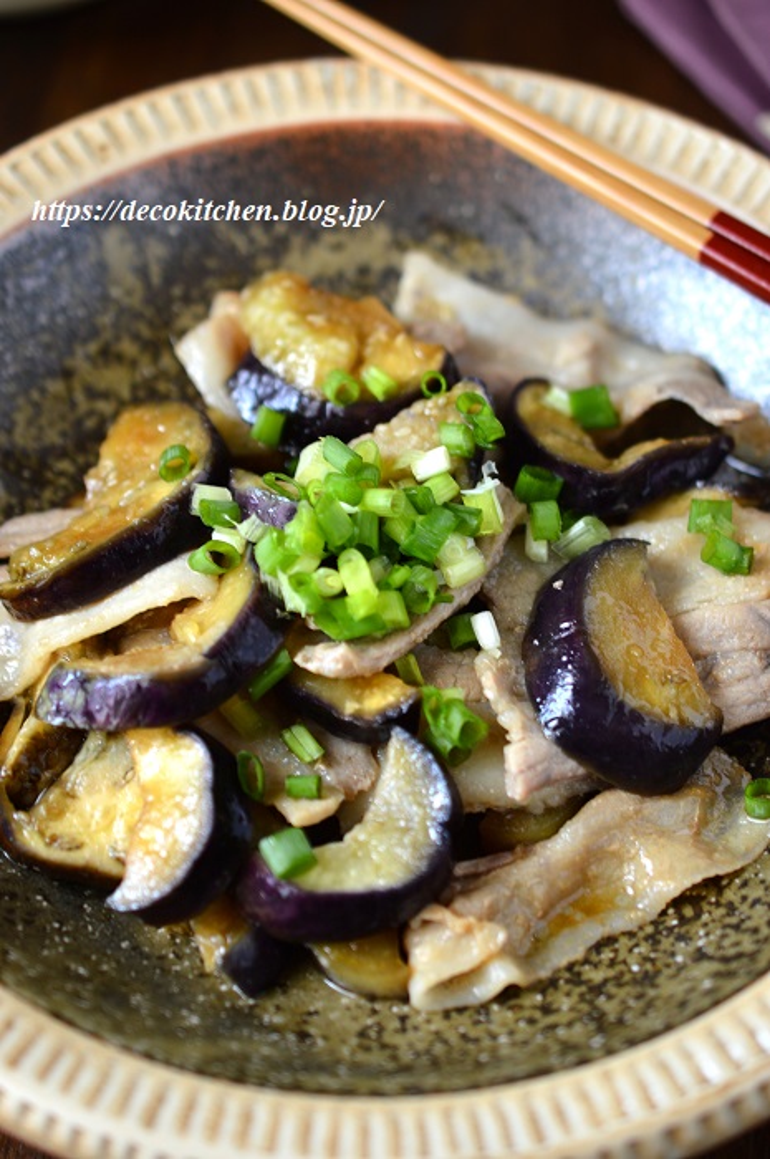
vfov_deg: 33.4
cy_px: 580
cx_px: 385
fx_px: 1930
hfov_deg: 22.6
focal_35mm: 60
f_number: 3
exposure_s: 1/20
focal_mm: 40
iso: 100
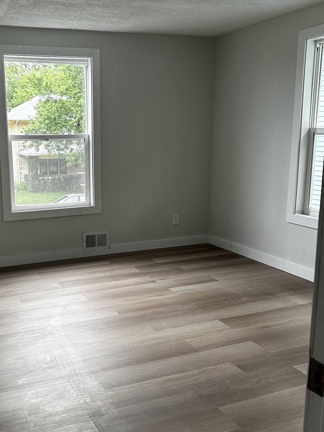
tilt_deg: -10.0
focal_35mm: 38
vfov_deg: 49.0
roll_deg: +0.2
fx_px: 474
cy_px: 224
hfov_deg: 37.1
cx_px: 96
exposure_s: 1/121
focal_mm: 6.86
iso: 125
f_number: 1.78
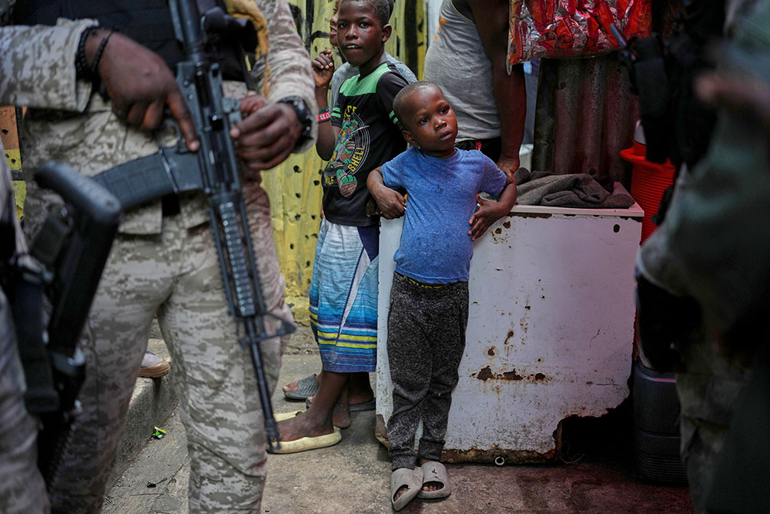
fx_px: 1070
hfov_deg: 39.6
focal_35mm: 50
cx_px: 385
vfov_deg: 27.0
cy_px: 257
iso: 320
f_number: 2.8
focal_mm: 50
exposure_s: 1/250
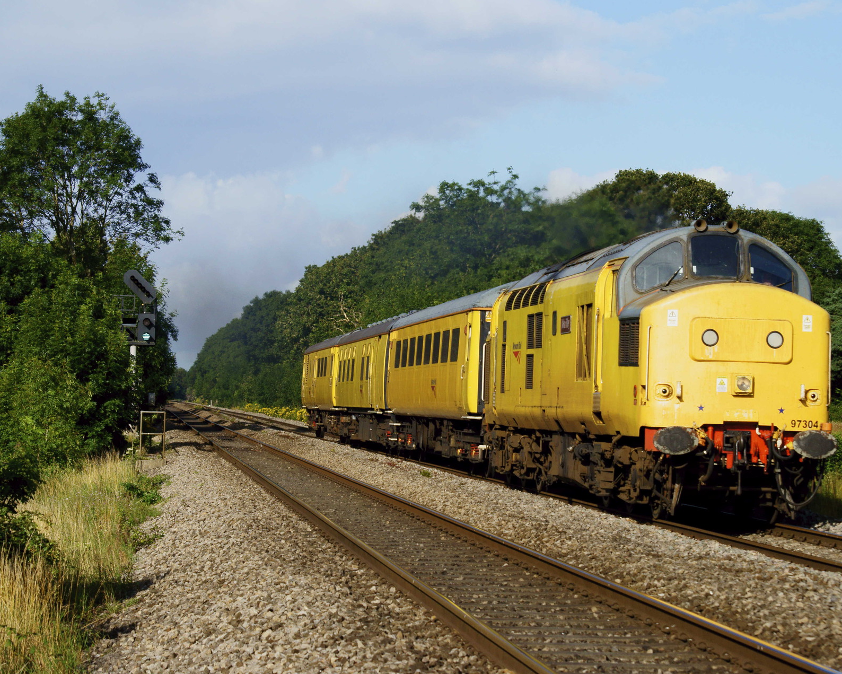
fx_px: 2966
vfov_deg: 13.0
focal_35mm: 119
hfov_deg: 16.2
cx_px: 438
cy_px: 337
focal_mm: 70
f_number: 8
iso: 400
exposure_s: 1/1250
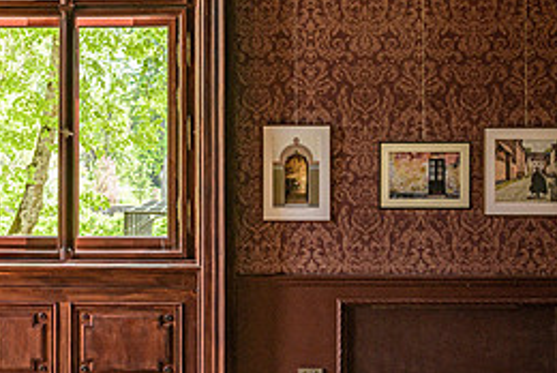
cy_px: 112
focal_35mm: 92
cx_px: 106
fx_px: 1425
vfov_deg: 14.9
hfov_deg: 21.8
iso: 180
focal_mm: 40
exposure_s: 1/80
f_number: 5
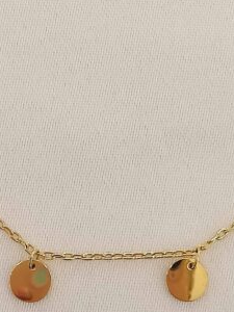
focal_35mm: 150
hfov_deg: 9.9
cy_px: -22
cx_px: 146
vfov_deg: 12.9
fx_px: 1352
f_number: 1.8
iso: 100
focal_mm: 4.75
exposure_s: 1/50
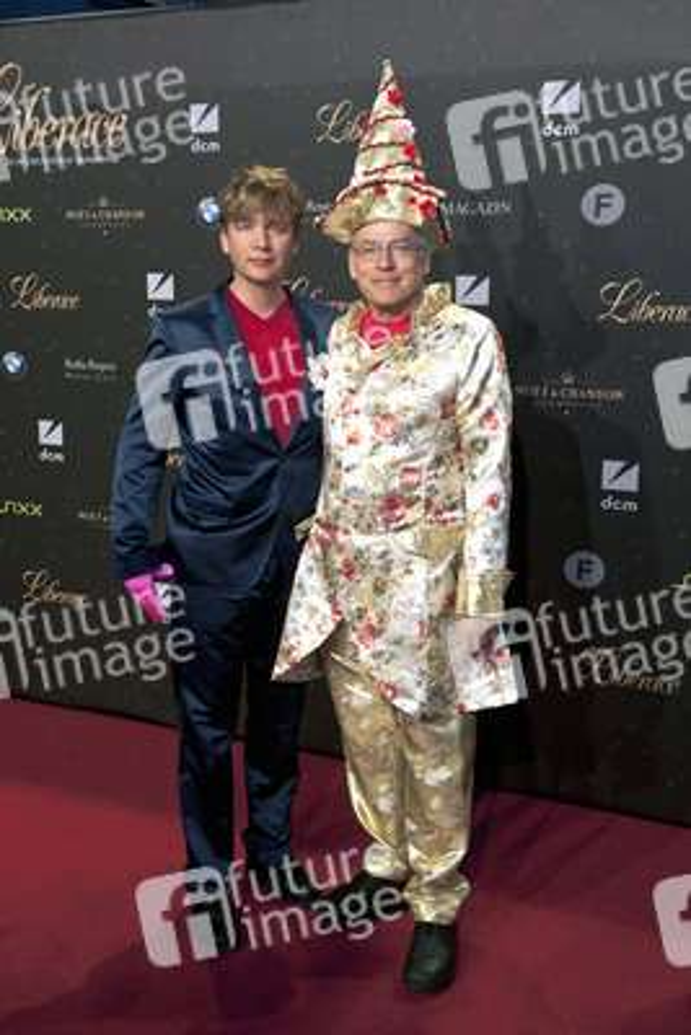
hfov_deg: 30.5
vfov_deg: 44.5
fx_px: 1266
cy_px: 518
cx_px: 346
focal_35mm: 44
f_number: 5.6
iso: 1250
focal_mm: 44
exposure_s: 1/100
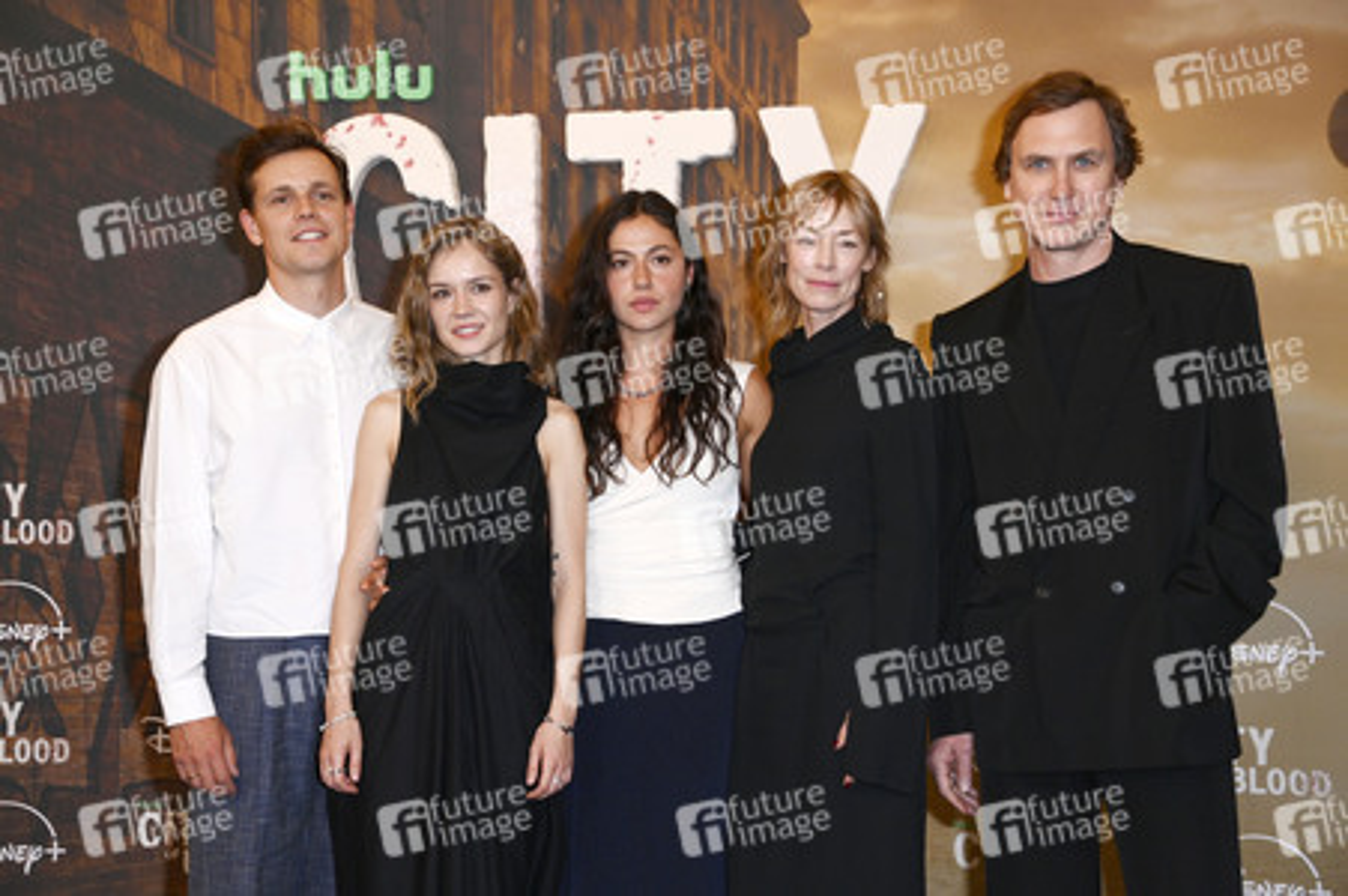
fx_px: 2619
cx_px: 674
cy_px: 448
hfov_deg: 28.9
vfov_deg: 19.4
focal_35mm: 70
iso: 1000
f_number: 5.6
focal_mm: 70
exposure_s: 1/320
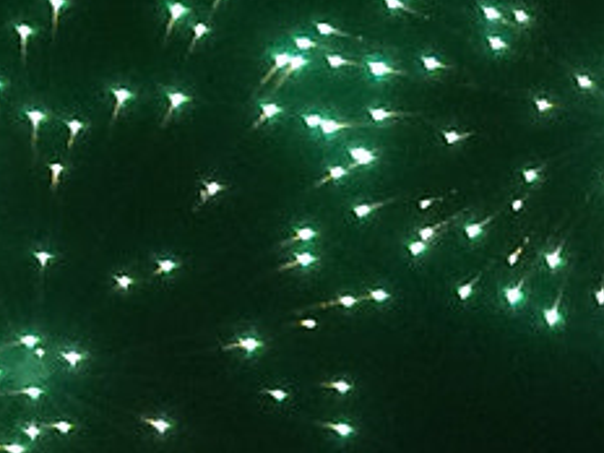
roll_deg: -0.5
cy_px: 1000
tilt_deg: +9.4
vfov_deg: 7.1
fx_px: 3490
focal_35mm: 200
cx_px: 1153
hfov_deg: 9.3
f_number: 2.2
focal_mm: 4.15
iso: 64
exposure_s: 1/33
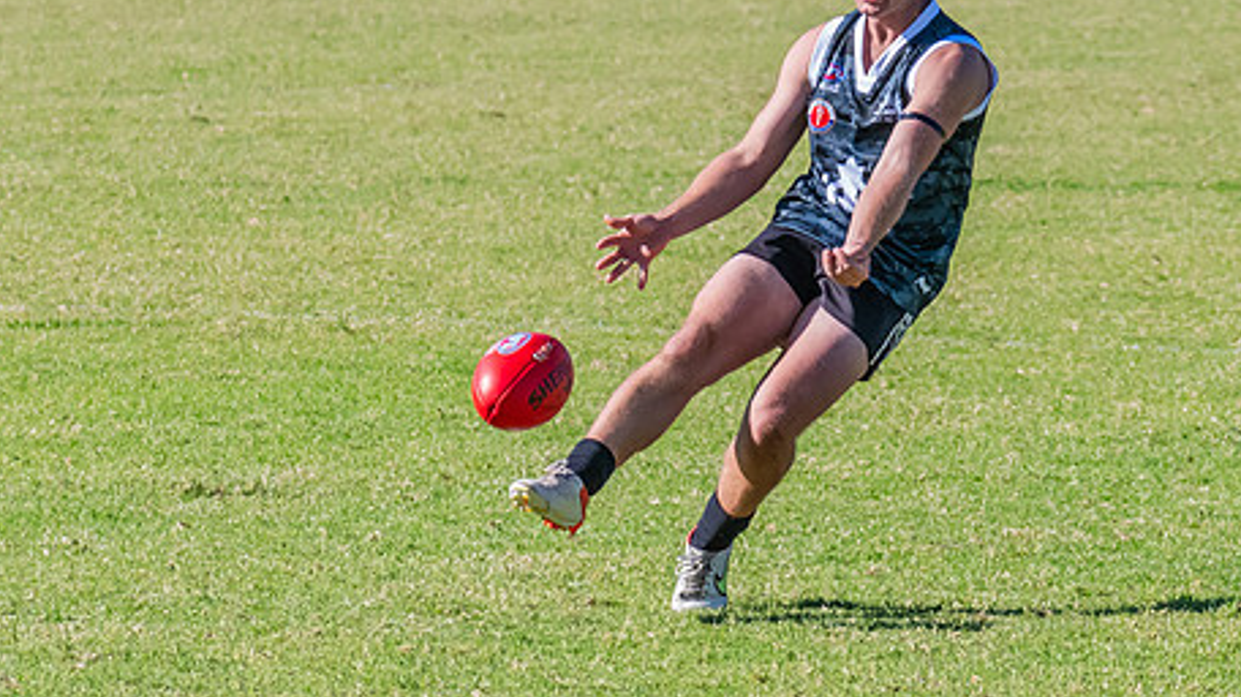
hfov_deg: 3.5
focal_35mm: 623
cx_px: 885
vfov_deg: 1.9
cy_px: 201
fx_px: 20491
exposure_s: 1/1600
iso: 1600
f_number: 10
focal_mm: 240
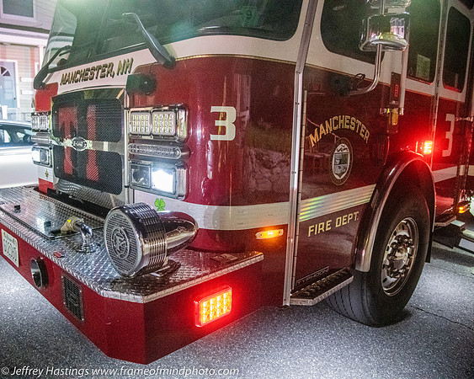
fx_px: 379
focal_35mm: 27
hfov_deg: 63.5
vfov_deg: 53.1
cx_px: 190
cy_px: 190
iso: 25600
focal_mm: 24
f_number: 4.5
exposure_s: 1/200
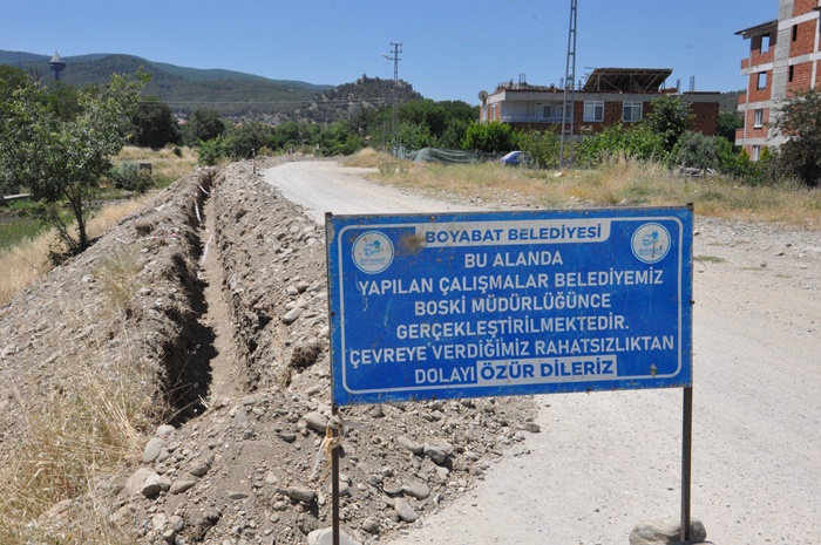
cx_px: 410
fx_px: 957
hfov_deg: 46.4
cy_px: 272
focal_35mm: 42
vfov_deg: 31.8
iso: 2000
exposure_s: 1/1250
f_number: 18
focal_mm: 28
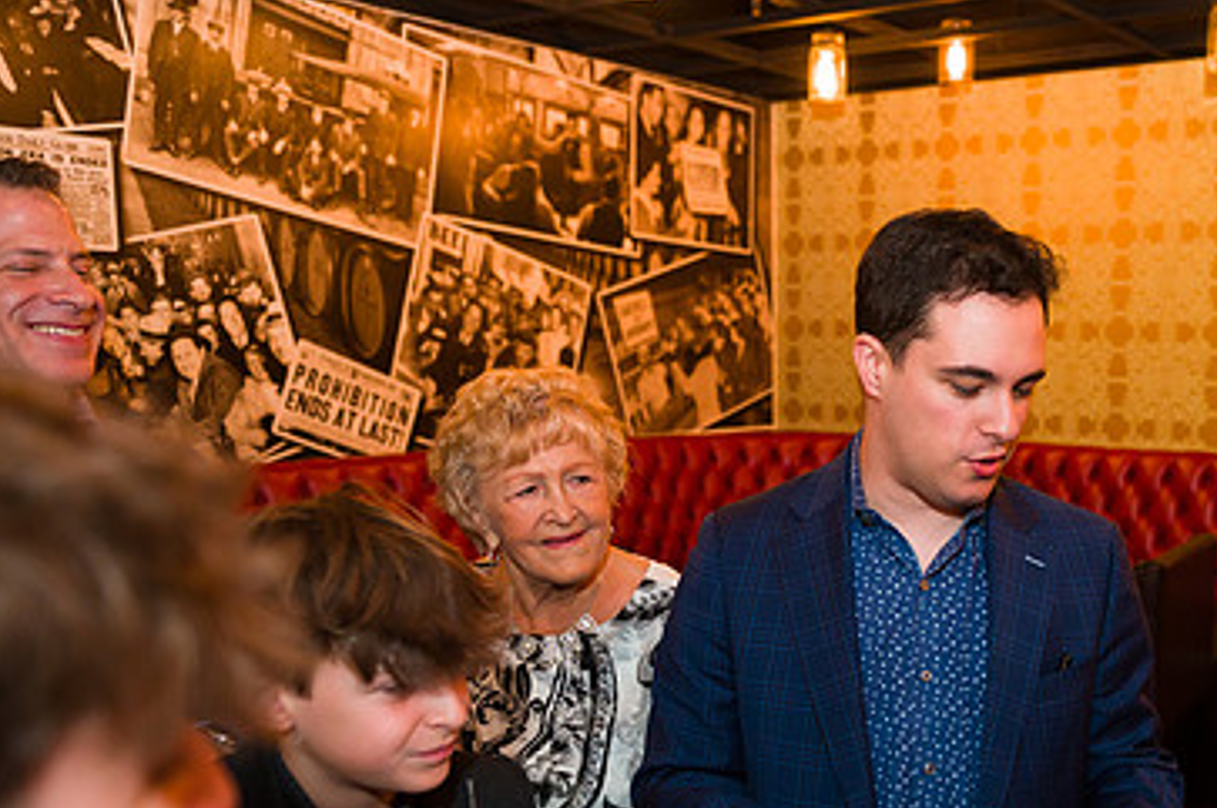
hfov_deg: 47.6
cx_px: 927
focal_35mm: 39
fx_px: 1317
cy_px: 559
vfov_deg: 33.7
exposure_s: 1/200
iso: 1250
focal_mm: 24
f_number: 3.2
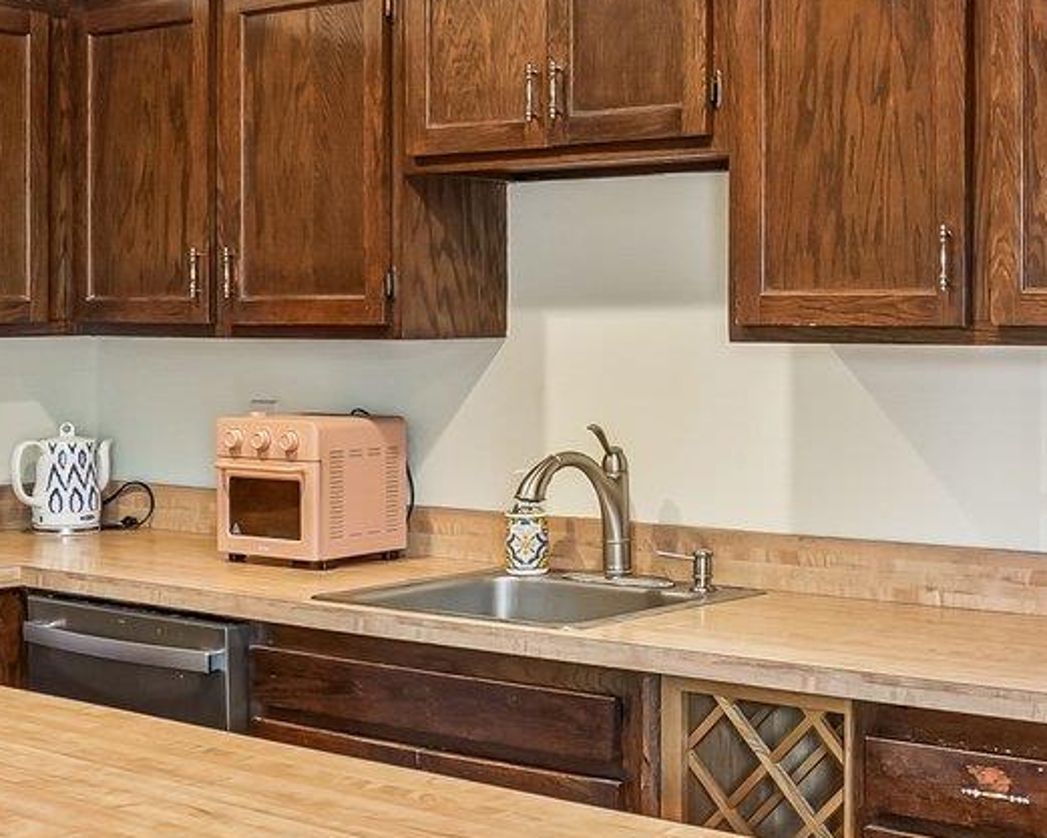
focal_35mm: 59
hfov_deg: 31.5
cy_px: 331
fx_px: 1829
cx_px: 748
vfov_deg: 25.8
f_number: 8
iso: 640
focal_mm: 16
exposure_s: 1/15
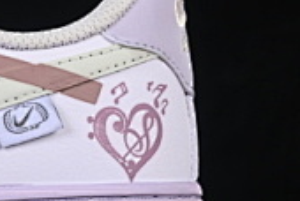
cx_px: -222
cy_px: 29
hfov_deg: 5.8
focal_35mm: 352
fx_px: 2938
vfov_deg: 3.9
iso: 160
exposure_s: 1/80
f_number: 8
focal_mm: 50
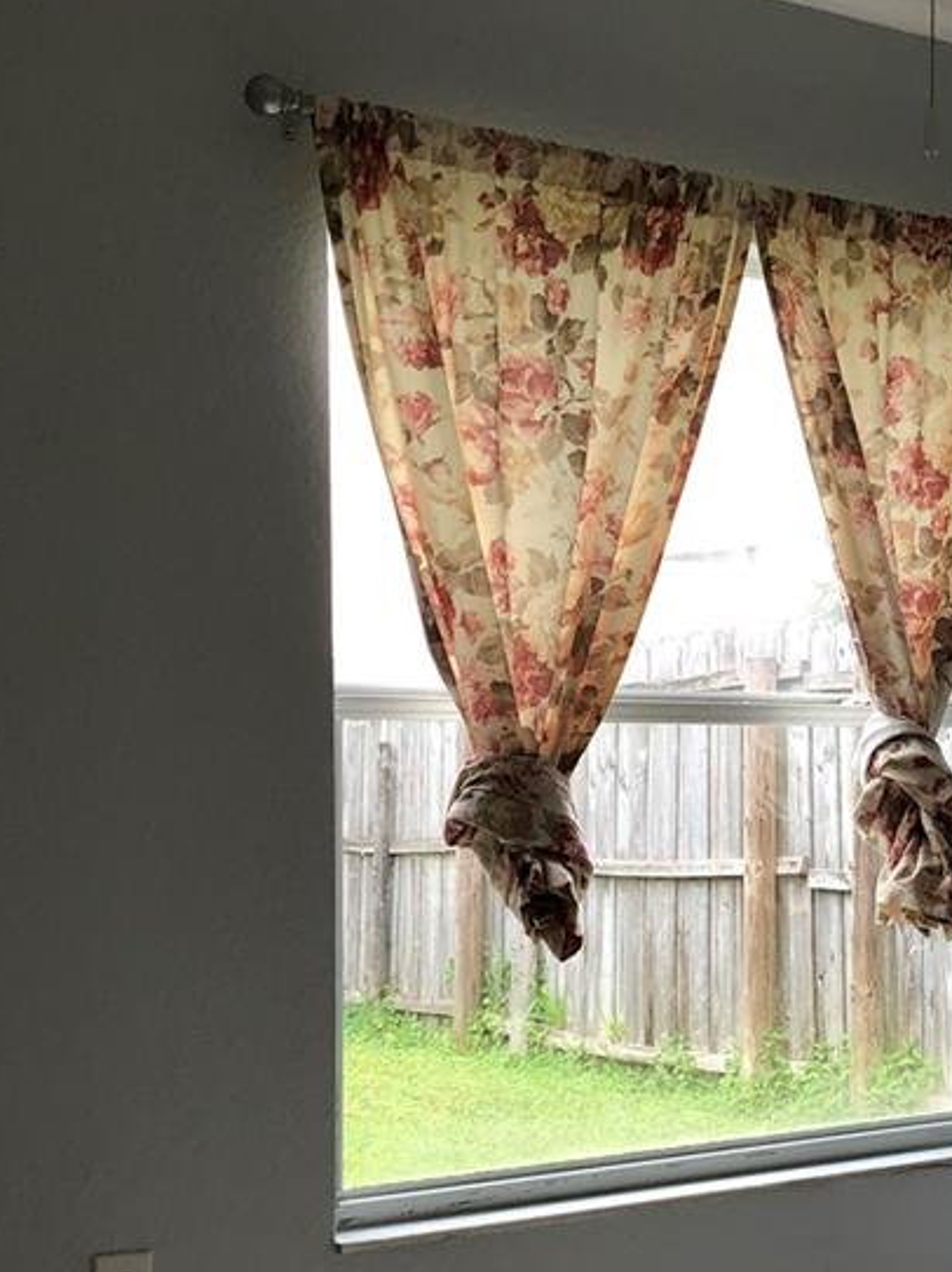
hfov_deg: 22.6
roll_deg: -1.1
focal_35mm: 62
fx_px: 2275
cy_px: 821
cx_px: 985
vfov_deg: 31.0
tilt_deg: -2.9
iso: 50
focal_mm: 4
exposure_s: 1/120
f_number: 1.8
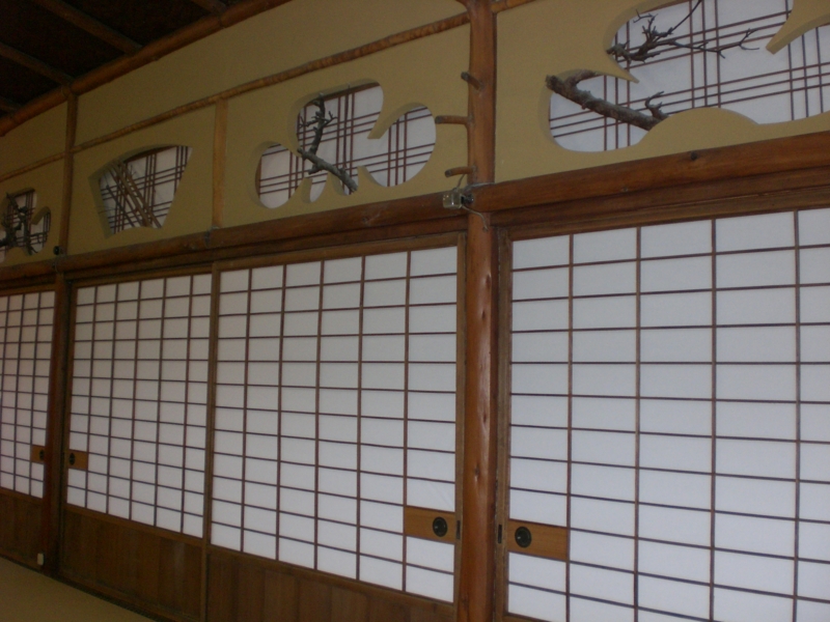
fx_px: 911
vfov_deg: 37.7
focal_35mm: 38
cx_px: 415
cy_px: 311
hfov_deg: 49.0
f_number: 3.1
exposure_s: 1/60
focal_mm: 6.3
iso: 200
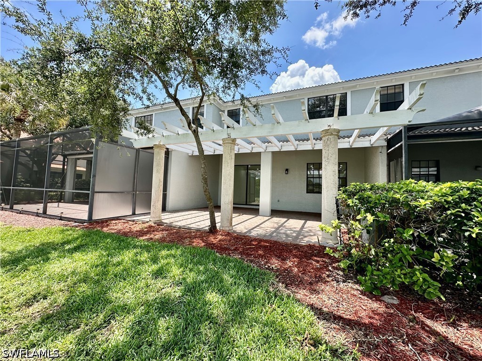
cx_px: 241
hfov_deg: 102.1
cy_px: 180
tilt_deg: +3.2
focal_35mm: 14
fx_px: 195
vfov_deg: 85.7
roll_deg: -1.8
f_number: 2.2
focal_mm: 2.22
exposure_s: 1/711
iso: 40
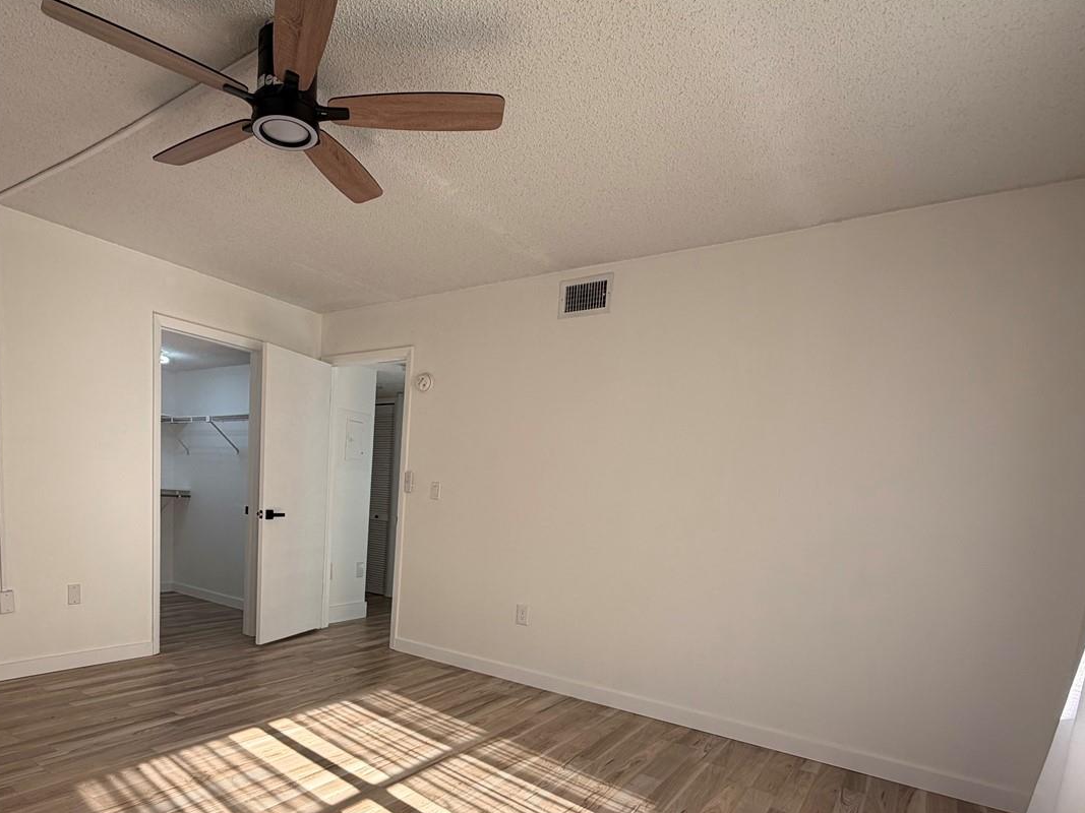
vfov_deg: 60.7
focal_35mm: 21
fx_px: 658
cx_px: 395
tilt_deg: -8.8
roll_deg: -3.0
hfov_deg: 77.3
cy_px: 586
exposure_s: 1/121
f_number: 2.2
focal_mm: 2.22
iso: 40
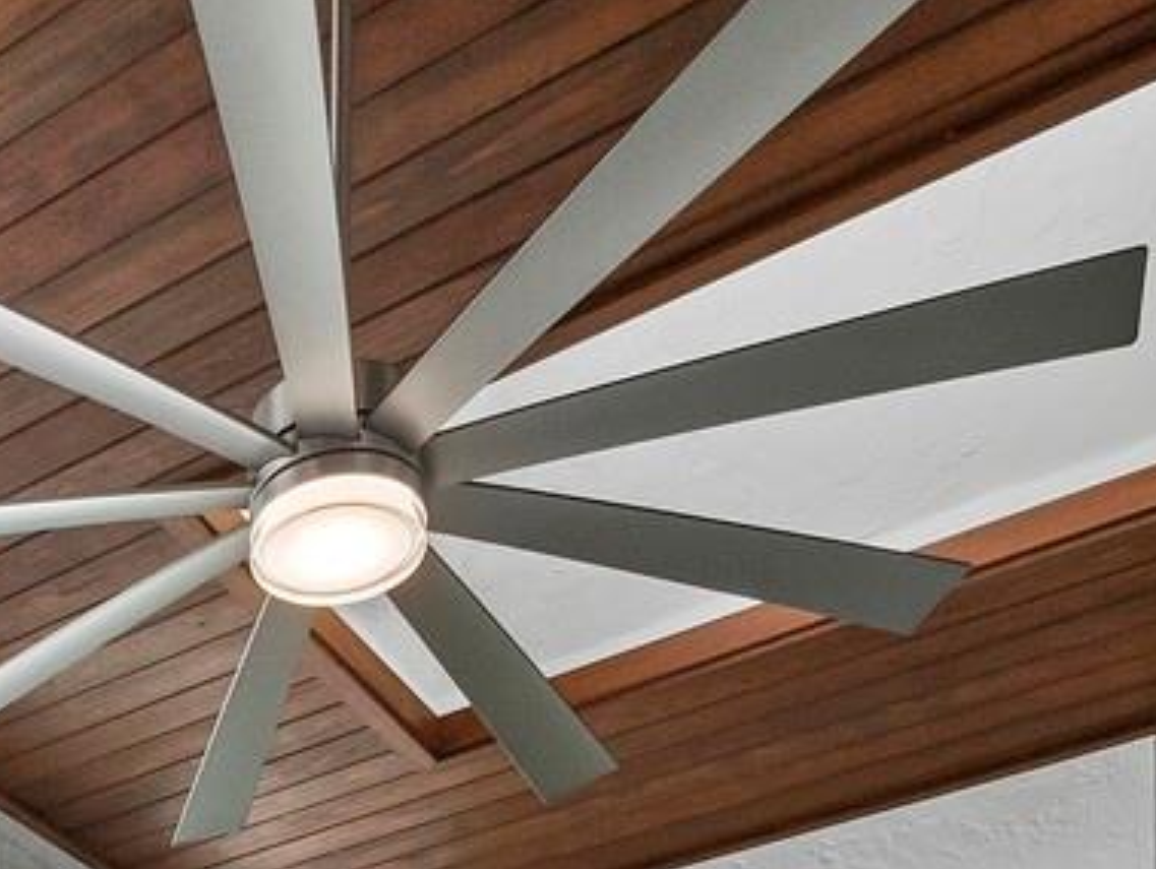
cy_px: 1775
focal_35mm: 59
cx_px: -92
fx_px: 1972
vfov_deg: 17.3
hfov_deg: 29.7
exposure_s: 1/40
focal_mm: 7
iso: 400
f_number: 11
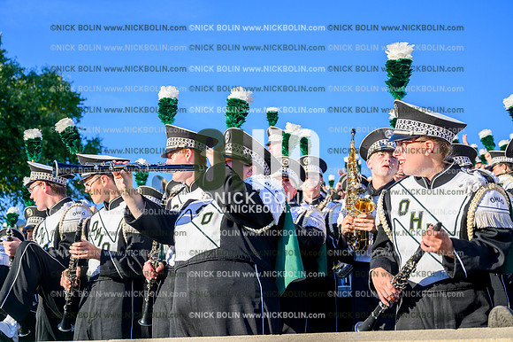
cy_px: 171
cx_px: 256
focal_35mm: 49
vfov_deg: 27.5
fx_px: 698
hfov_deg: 40.4
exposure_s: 1/640
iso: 125
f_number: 4
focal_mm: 49
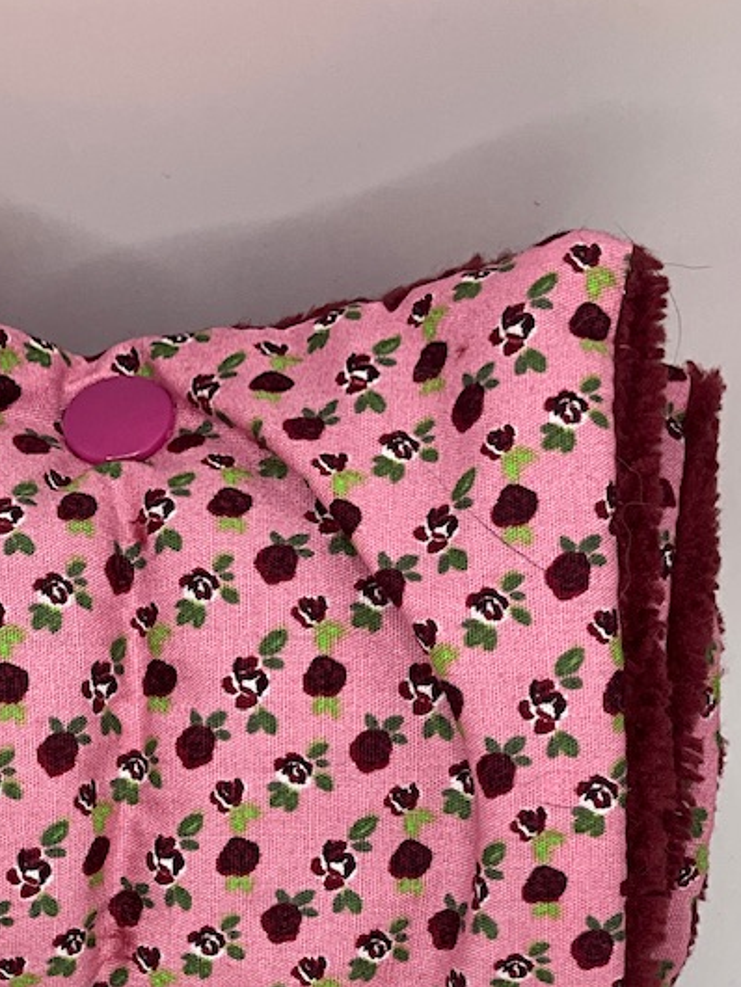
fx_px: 1996
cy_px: 1076
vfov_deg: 25.8
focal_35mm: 70
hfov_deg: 20.9
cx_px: 222
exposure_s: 1/218
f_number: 1.8
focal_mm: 3
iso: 20
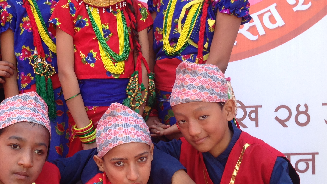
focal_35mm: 68
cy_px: 91
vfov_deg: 17.7
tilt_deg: -5.8
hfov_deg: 30.7
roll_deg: +1.0
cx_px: 107
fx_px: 590
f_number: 2.4
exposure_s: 1/120
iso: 50
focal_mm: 4.12
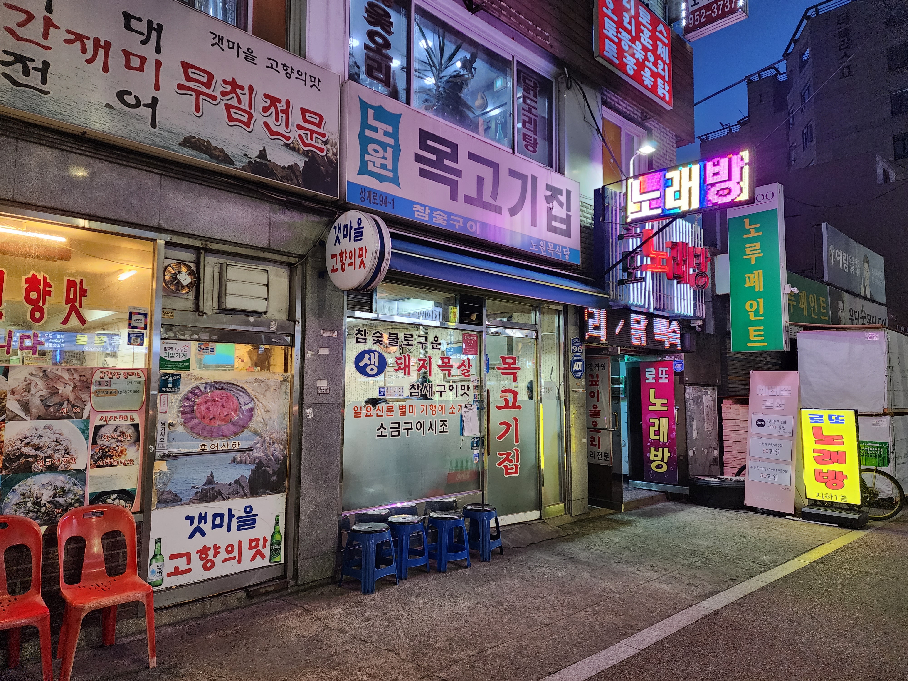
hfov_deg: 73.9
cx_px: 454
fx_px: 603
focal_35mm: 23
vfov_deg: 58.9
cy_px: 340
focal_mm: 6.4
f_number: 1.8
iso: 640
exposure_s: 1/120
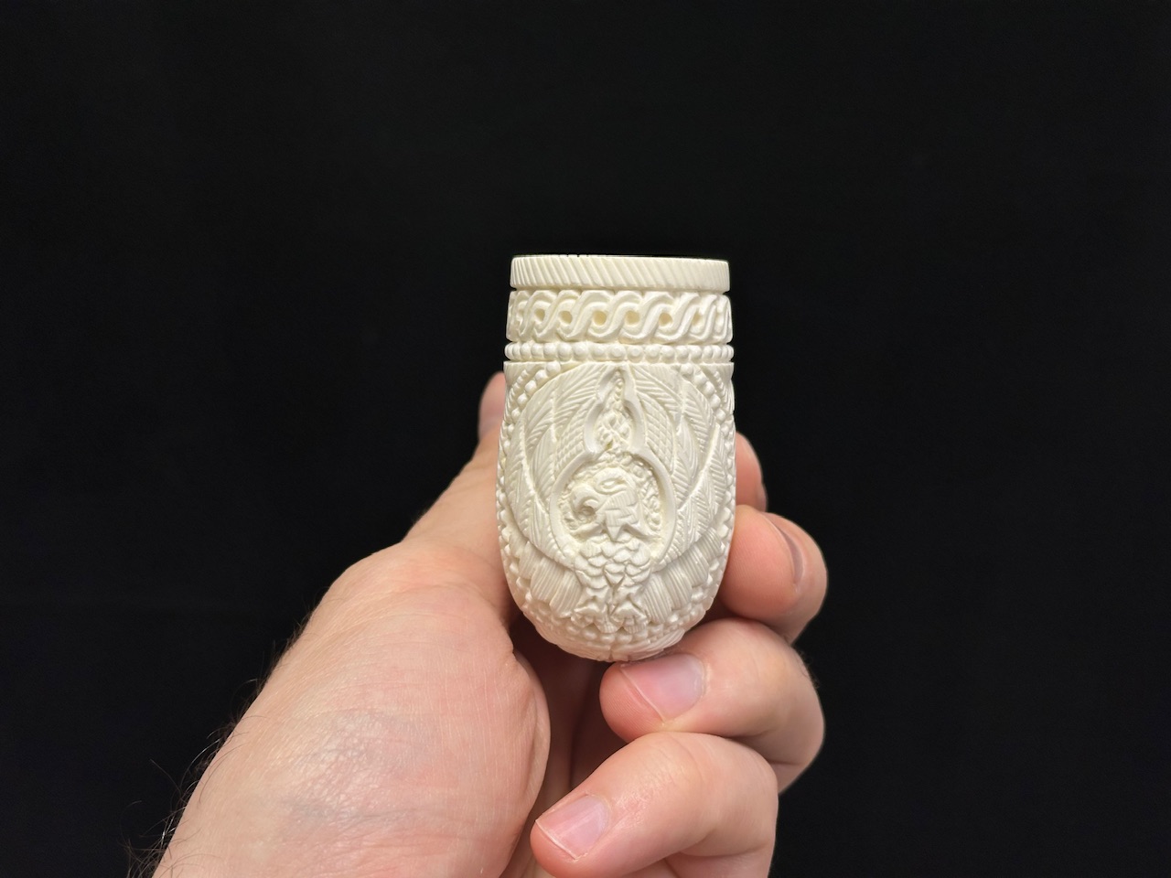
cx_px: 586
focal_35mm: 48
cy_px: 439
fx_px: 1624
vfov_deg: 30.3
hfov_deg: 39.7
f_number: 1.78
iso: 40
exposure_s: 1/108
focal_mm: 6.86
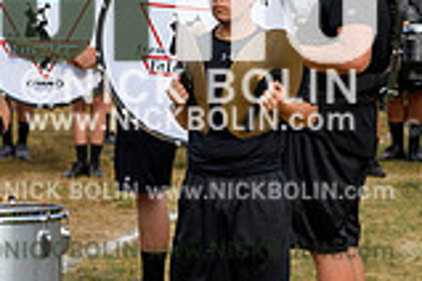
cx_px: 188
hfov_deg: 9.3
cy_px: 5
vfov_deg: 6.2
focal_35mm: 222
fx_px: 2602
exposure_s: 1/1600
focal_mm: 61
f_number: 4.5
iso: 200
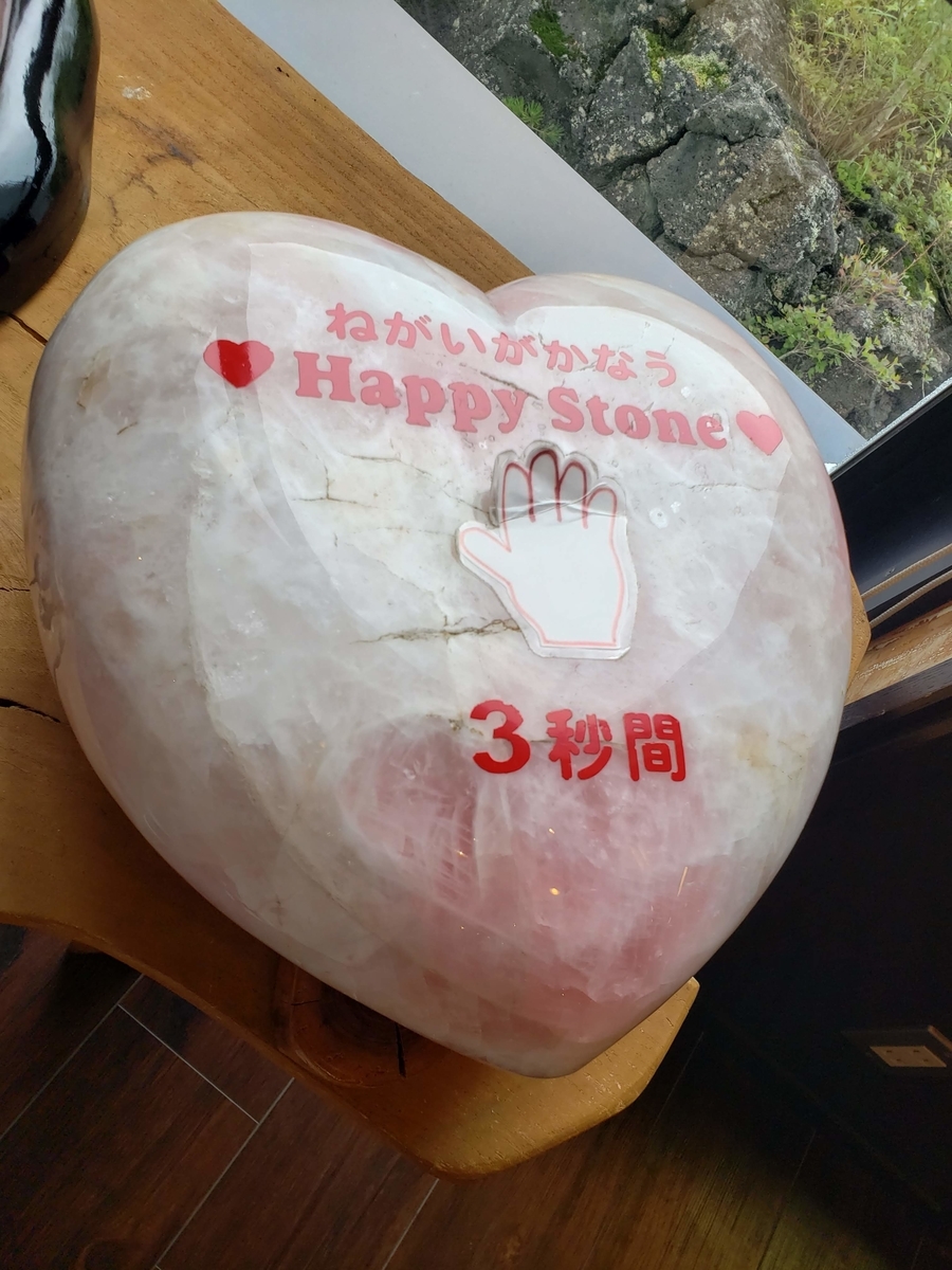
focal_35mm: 26
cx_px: 476
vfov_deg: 67.3
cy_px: 635
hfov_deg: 53.1
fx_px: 953
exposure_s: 1/321
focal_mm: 4.3
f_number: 2.4
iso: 50
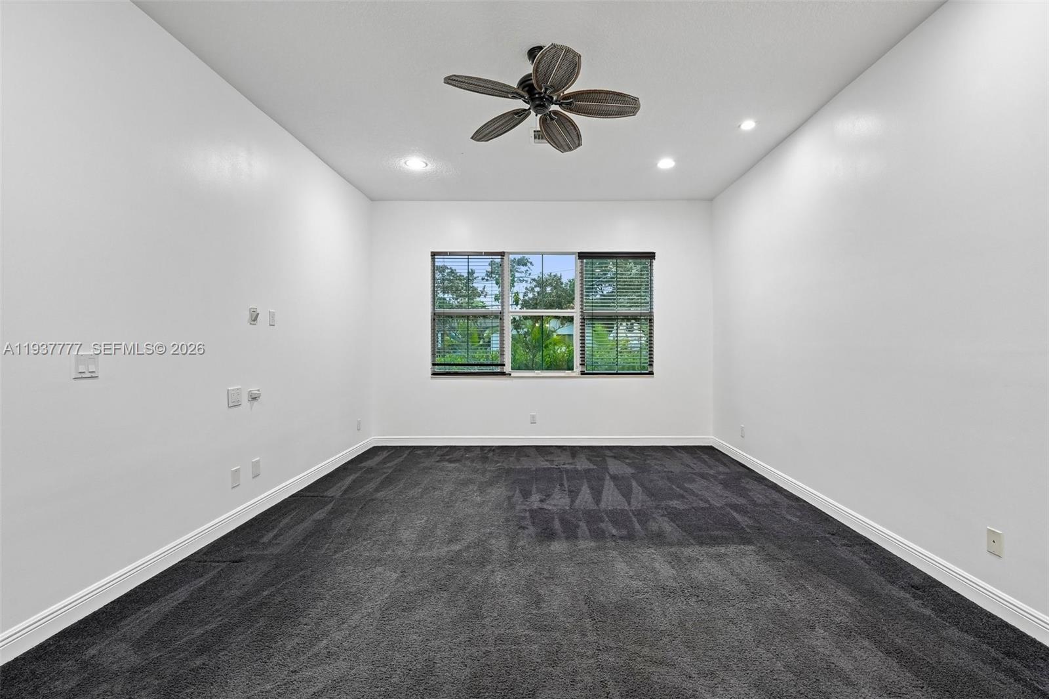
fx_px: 437
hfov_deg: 100.4
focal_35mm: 15
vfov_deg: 77.3
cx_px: 524
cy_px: 350
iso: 400
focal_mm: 15
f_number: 8
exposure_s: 1/10
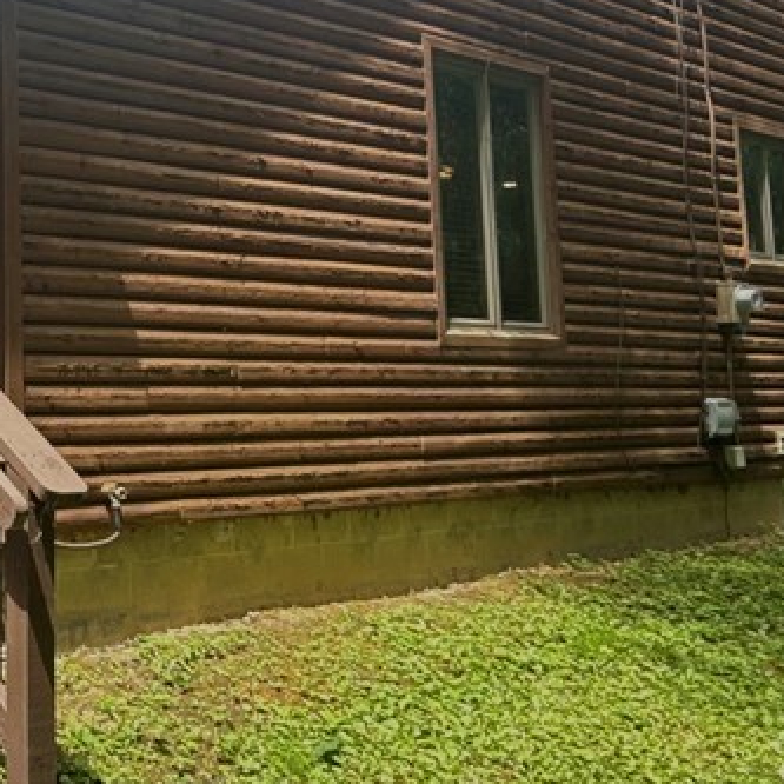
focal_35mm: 38
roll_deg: -0.2
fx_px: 974
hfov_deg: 35.0
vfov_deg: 43.6
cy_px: 304
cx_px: -151
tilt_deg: +6.1
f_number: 2.2
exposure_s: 1/119
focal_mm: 2.22
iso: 50
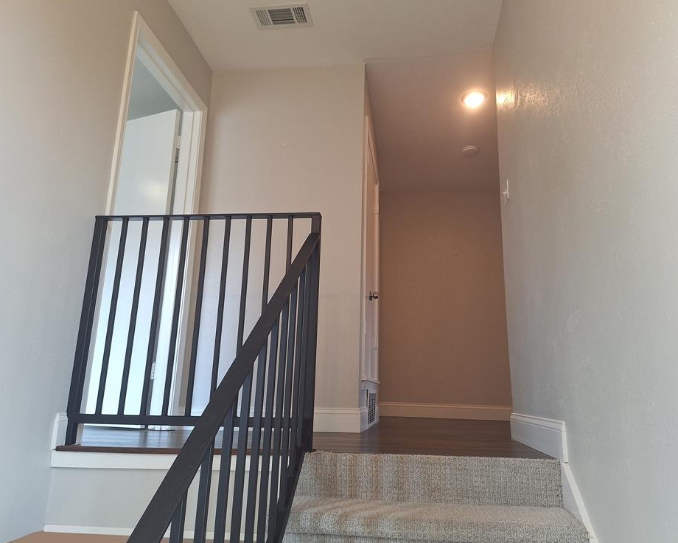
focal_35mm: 25
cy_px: 263
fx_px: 502
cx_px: 357
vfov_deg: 56.8
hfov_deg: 68.1
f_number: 1.8
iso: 64
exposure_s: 1/40
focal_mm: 5.54
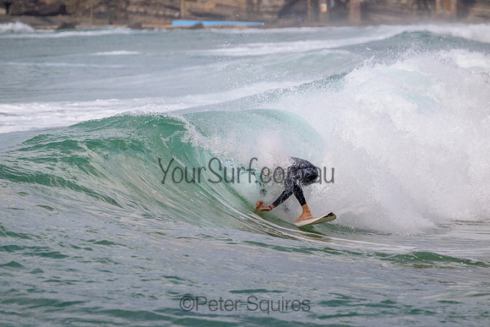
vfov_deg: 2.7
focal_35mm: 510
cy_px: 164
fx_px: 6943
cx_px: 245
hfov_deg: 4.0
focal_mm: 510
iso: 1100
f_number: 10
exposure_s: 1/2000
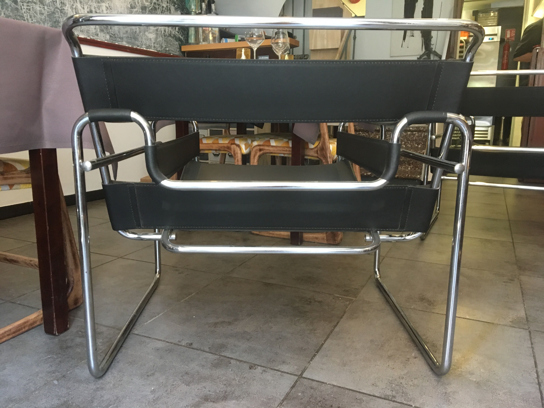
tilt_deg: -11.3
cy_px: 204
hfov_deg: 61.7
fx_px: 456
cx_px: 272
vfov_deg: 48.2
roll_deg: -0.3
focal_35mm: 29
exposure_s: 1/33
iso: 250
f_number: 2.2
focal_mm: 4.15
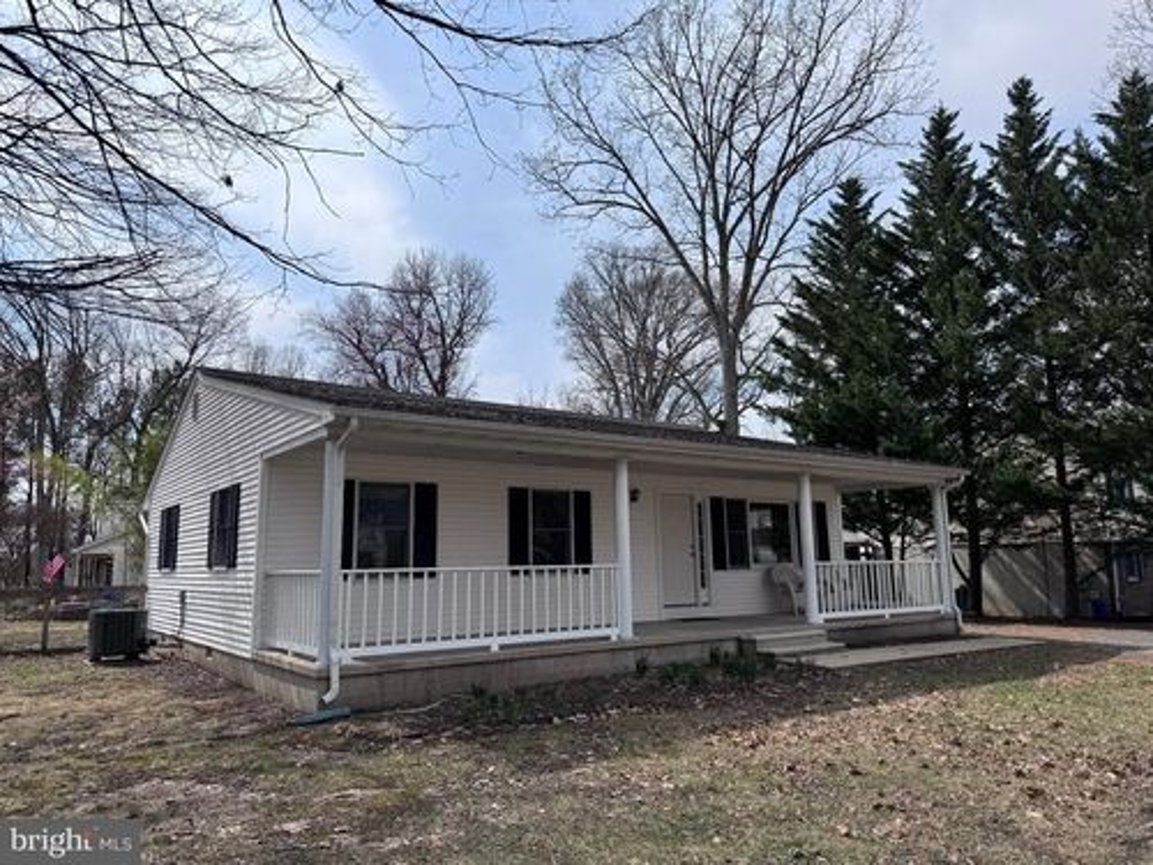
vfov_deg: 56.8
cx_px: 576
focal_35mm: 24
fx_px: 799
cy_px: 432
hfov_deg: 71.6
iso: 80
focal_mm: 6.76
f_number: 1.78
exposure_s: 1/5814
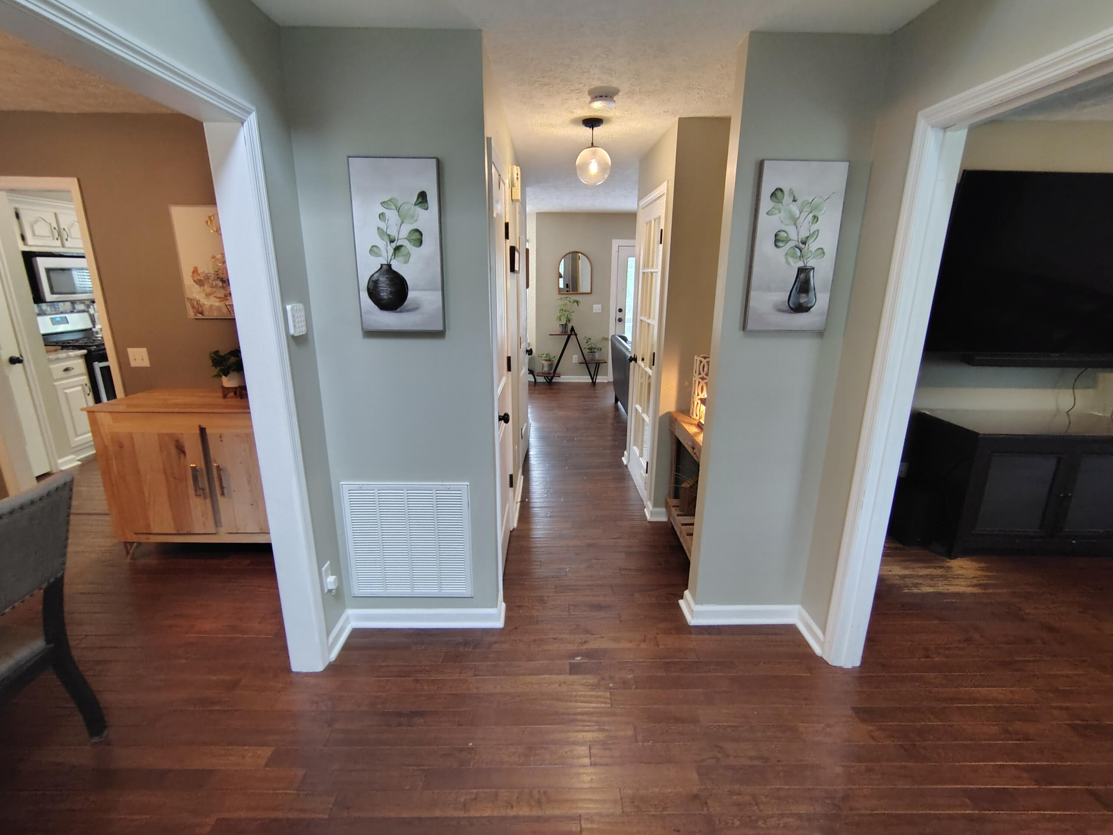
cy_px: 418
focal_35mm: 16
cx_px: 556
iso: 816
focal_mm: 2.13
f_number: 2.2
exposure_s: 1/24
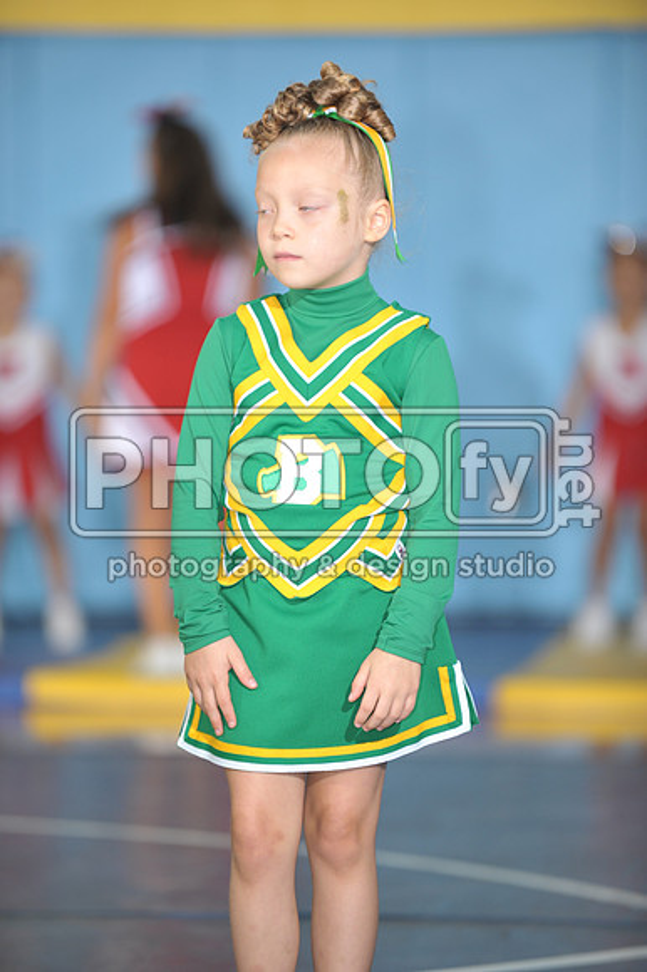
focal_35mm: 200
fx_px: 5398
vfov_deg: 10.3
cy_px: 486
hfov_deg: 6.9
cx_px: 324
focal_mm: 200
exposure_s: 1/100
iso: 500
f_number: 2.8
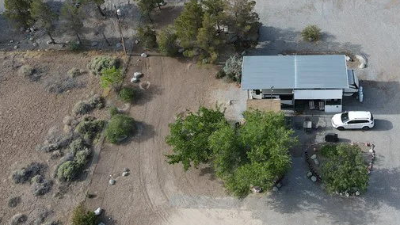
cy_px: 9
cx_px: 288
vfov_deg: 21.9
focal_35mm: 53
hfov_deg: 38.4
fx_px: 562
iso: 100
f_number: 2.8
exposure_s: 1/400
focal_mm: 4.5
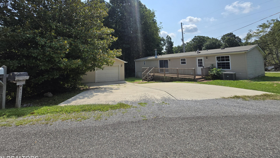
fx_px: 111
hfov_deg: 103.0
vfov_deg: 69.2
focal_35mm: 15
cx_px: 140
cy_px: 57
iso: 25
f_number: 2.2
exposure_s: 1/2175
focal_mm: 1.7
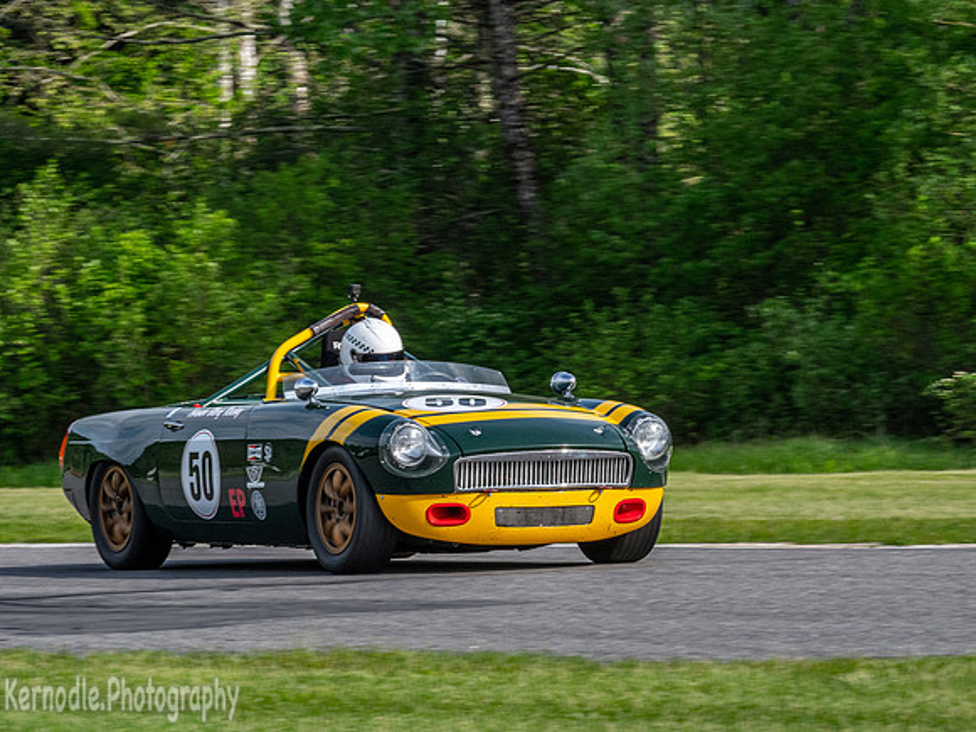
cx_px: 415
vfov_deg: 4.3
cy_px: 383
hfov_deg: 5.7
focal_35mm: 345
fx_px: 9717
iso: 400
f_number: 11
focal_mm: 150
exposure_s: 1/400
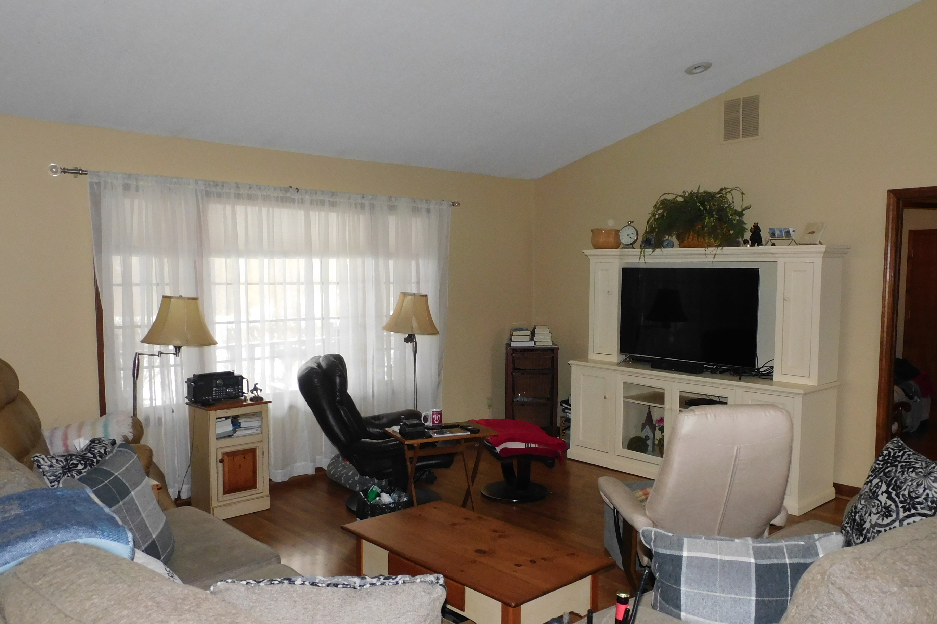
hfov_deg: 65.4
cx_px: 503
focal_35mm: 28
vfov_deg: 46.3
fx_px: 729
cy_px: 341
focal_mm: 4.3
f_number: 3.3
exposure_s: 1/30
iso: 250
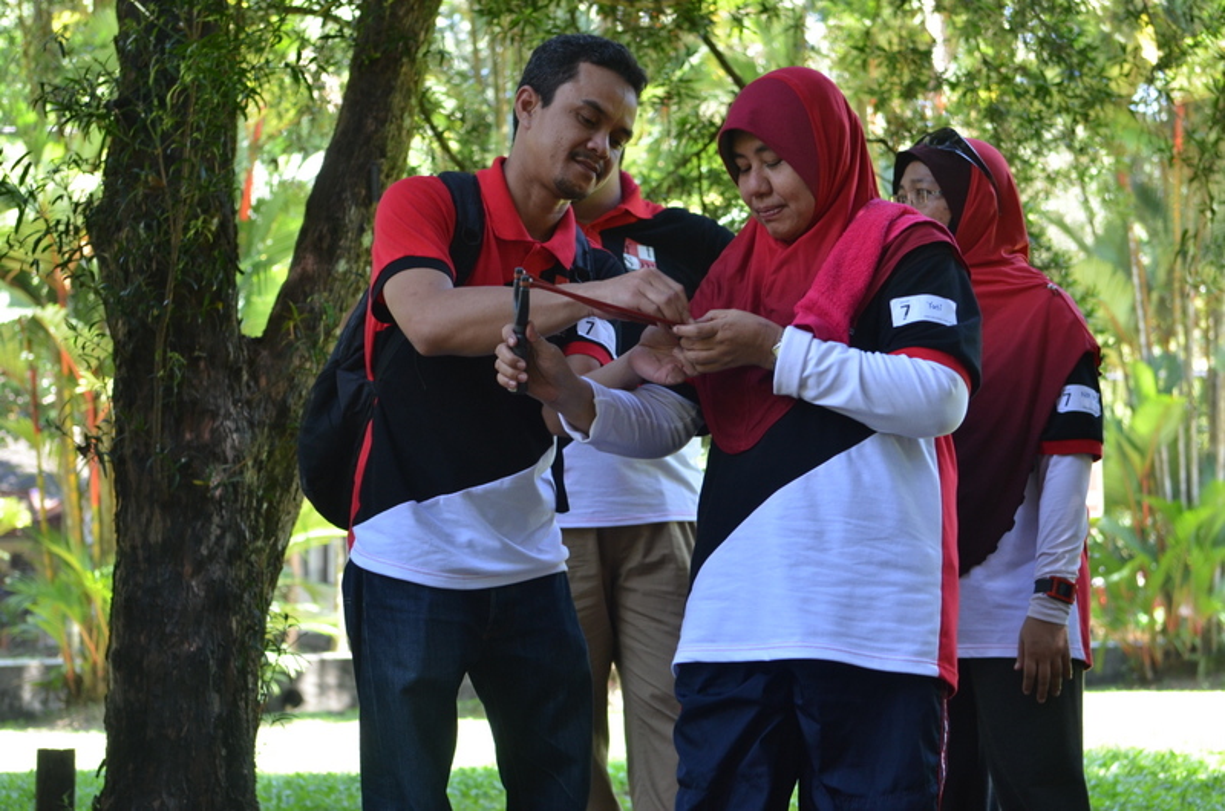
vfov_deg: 18.8
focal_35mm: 72
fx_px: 2445
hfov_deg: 28.1
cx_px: 612
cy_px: 406
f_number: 4
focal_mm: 48
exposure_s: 1/125
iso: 500
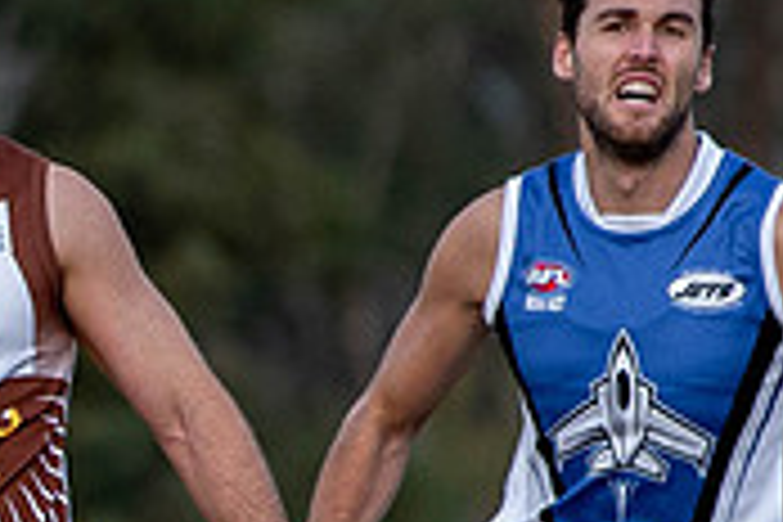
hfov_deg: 0.9
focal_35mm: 2414
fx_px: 52500
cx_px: -487
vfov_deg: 0.6
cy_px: 798
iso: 280
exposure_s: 1/1000
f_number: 3.5
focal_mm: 200
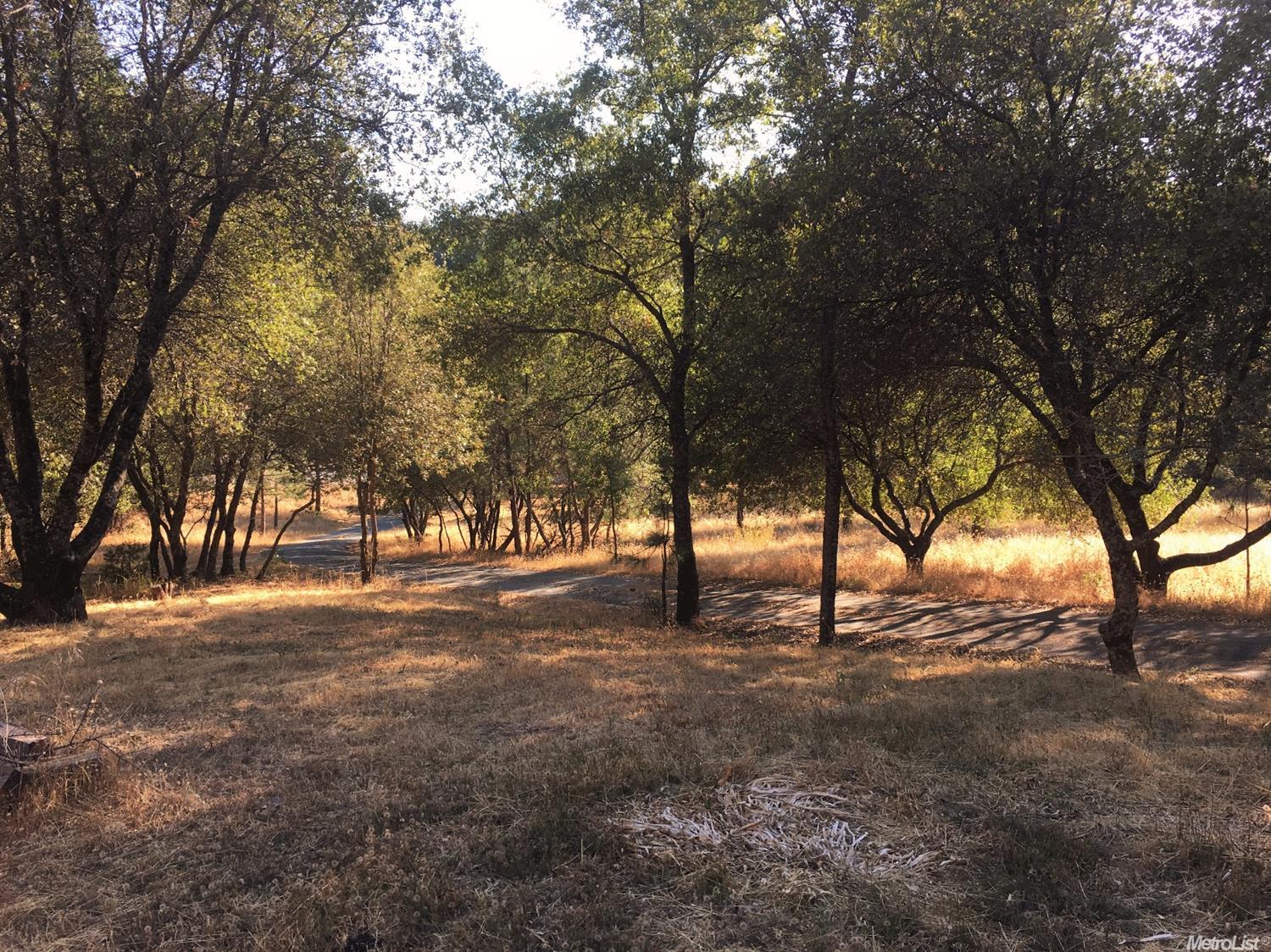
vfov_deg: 48.2
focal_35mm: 29
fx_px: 1064
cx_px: 636
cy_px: 476
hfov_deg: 61.7
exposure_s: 1/254
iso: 25
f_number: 2.2
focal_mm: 4.15
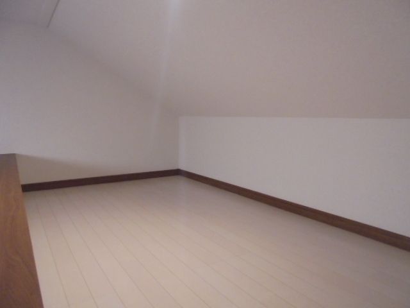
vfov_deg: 53.1
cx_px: 205
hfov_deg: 67.3
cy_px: 154
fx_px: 308
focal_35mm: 26
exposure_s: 1/30
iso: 400
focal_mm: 4.6
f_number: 3.5
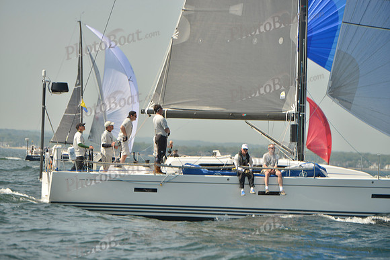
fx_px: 2167
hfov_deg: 10.3
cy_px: 130
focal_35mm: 200
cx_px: 195
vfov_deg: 6.9
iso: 200
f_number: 7.1
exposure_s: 1/1250
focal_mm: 200
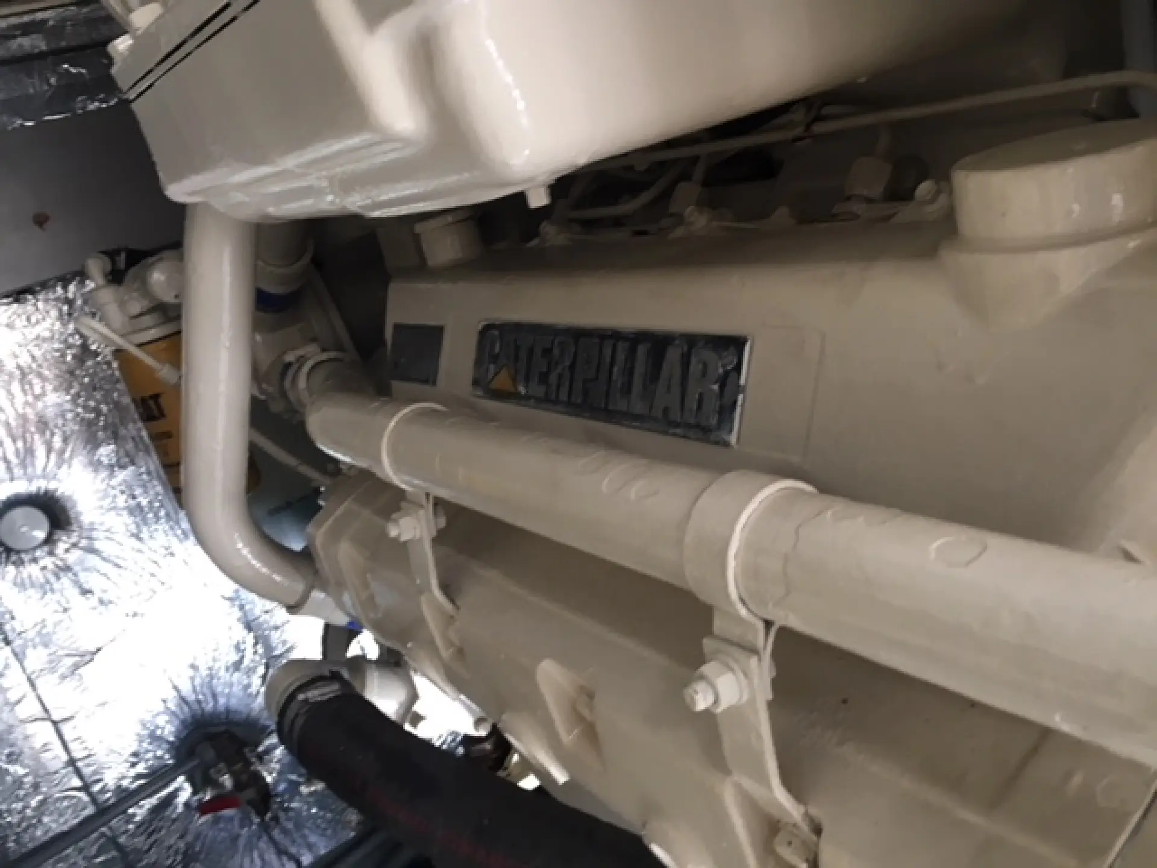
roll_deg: +18.3
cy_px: 434
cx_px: 578
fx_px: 969
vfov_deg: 48.2
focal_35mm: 29
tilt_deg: -12.9
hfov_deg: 61.7
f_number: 2.2
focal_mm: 4.15
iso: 80
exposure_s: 1/33
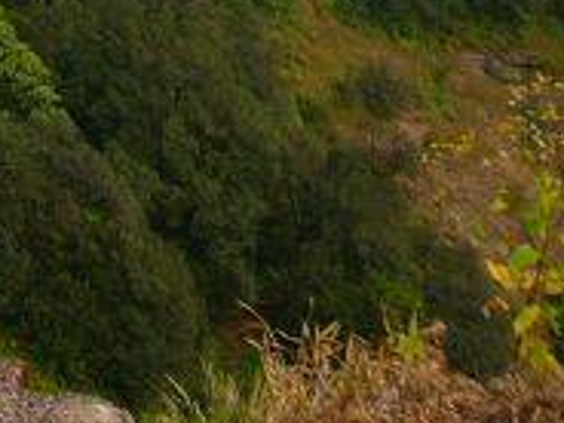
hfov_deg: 11.8
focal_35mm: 152
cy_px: -475
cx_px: -497
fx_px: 2477
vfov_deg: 9.1
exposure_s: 1/500
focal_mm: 5.8
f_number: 2.8
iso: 50
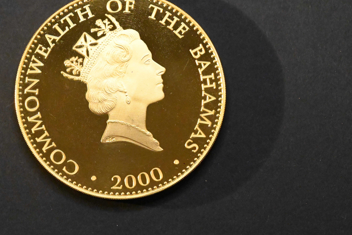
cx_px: 117
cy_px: 80
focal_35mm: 146
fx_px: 1427
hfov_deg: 14.0
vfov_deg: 9.4
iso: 32000
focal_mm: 105
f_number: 9
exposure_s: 1/500
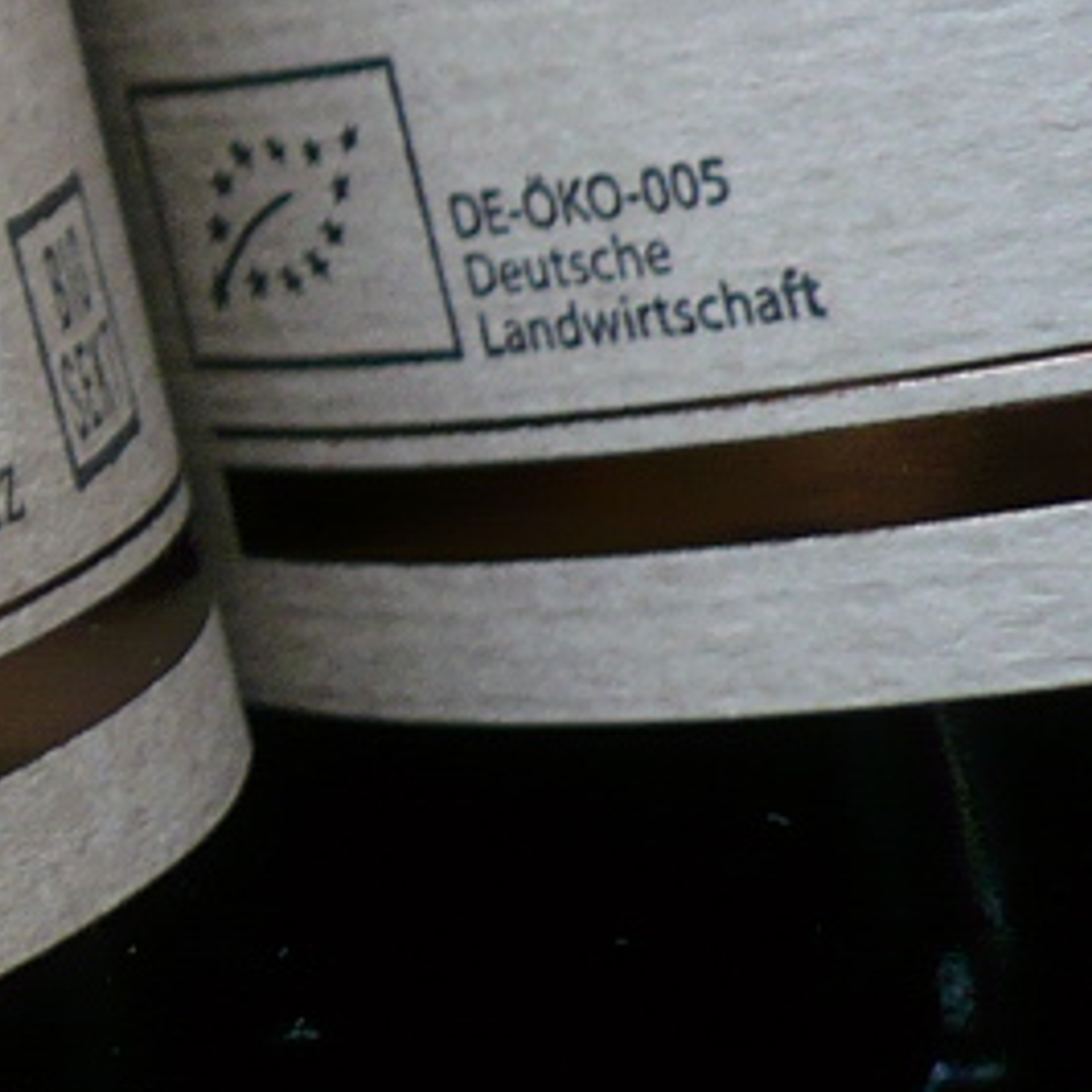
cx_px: -1293
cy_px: -8
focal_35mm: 149
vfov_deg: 11.6
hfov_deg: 10.5
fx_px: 5318
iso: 100
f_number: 2.8
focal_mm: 5.8
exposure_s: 1/30
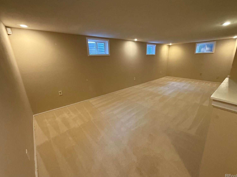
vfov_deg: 81.7
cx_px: 124
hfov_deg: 98.1
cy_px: 84
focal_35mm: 15
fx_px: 103
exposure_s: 1/120
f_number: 2.2
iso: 640
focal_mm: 2.22
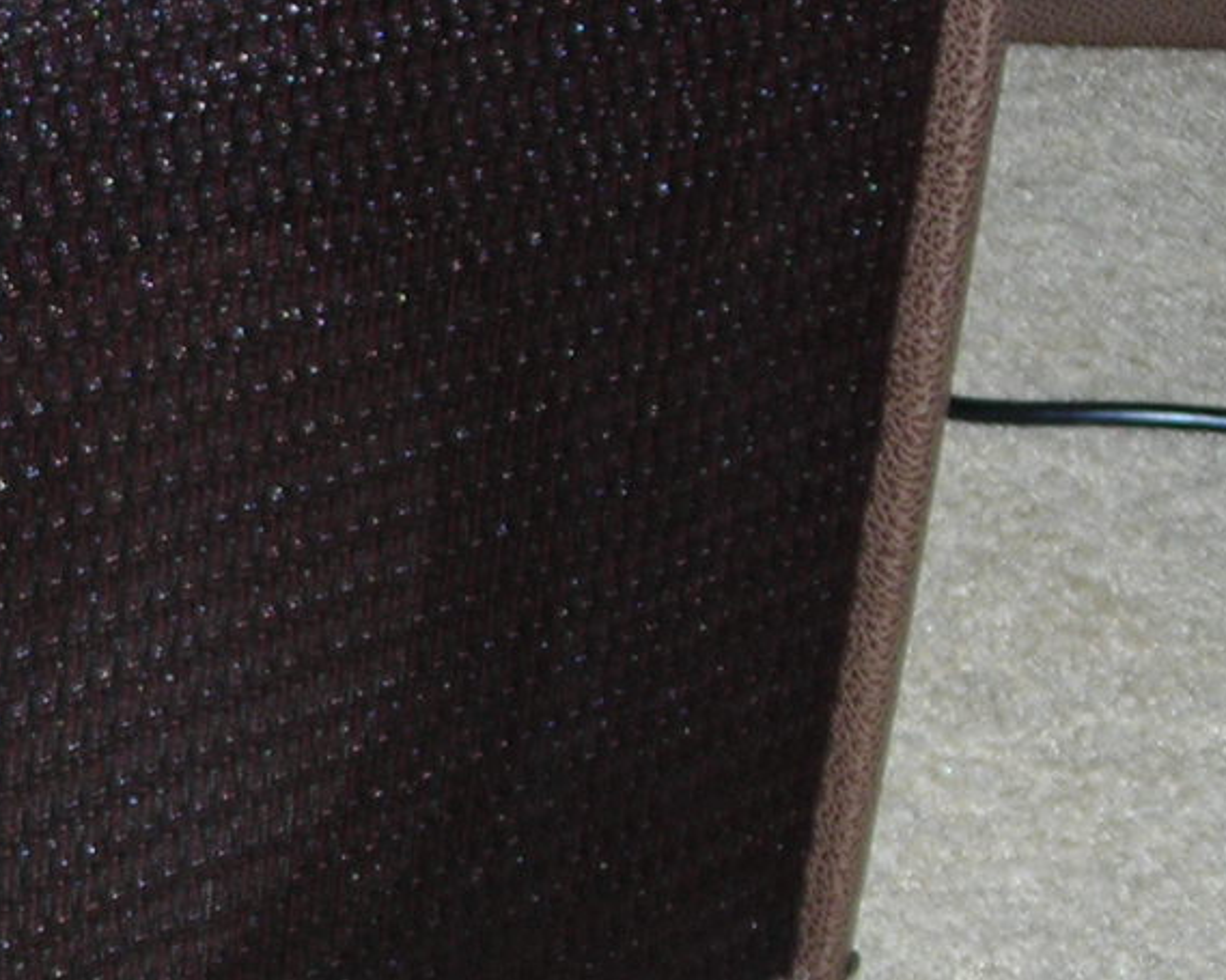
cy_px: 377
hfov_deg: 13.1
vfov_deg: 10.7
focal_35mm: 144
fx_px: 5224
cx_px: -207
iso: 58
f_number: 3.3
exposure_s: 1/60.1
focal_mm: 6.8
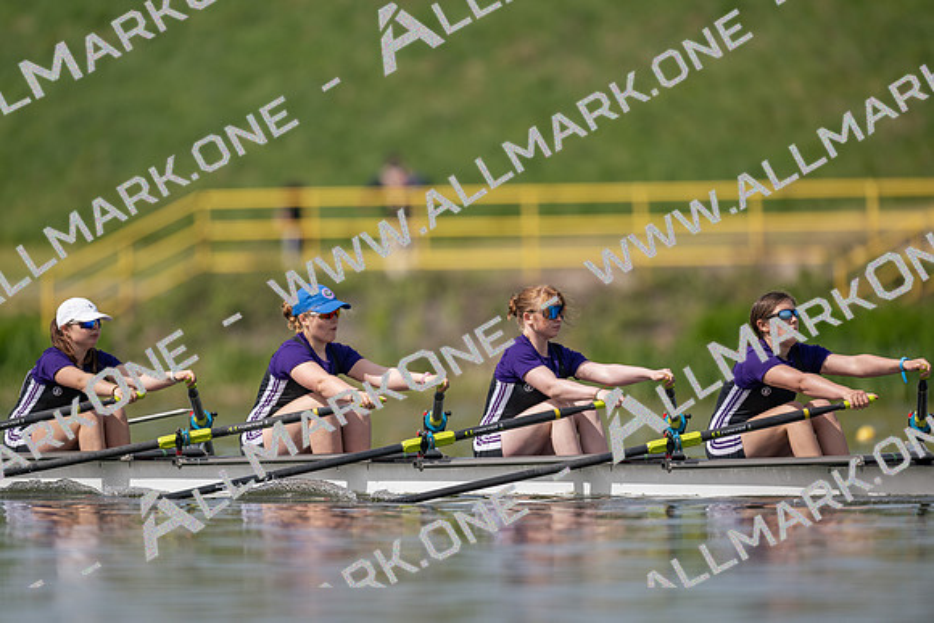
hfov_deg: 3.4
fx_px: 15570
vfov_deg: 2.3
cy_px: 312
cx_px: 467
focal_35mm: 600
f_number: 4
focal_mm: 600
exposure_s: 1/2500
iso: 220
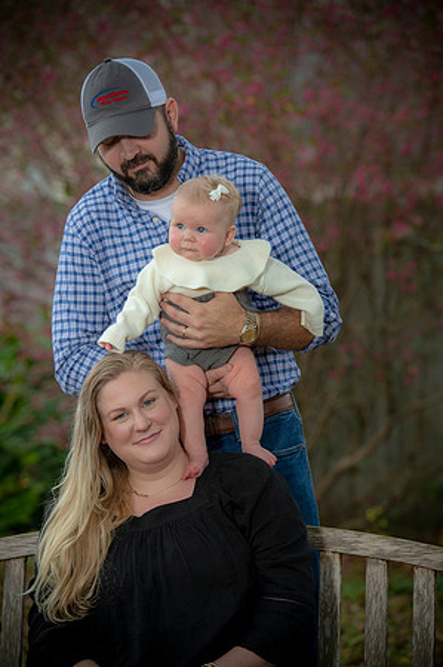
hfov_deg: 10.9
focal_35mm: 125
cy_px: 334
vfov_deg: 16.4
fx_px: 2312
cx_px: 222
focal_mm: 125
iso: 160
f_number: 4
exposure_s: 1/200
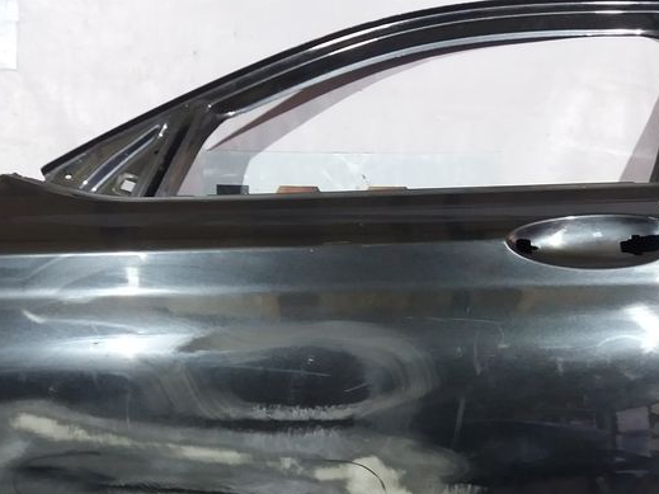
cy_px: 376
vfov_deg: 26.6
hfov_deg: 35.5
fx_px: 1028
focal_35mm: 54
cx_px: 336
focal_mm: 3.7
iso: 160
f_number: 1.9
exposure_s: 1/20
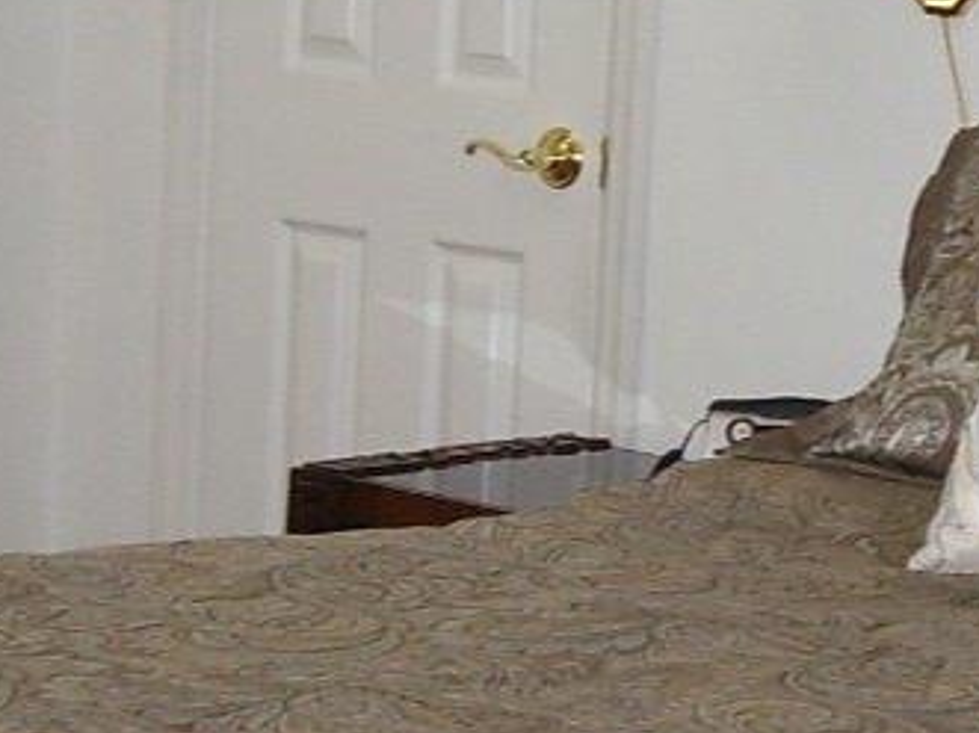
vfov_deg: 10.0
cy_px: 278
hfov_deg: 13.3
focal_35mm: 148
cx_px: 831
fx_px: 4184
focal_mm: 5.6
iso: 125
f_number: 2.7
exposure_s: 1/45
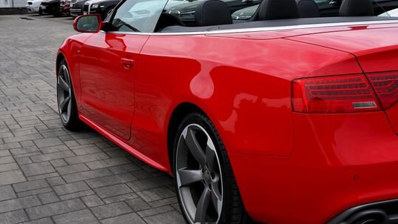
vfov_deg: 22.8
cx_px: 307
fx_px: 549
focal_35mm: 52
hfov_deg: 38.6
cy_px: 45
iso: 100
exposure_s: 1/250
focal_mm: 26
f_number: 8
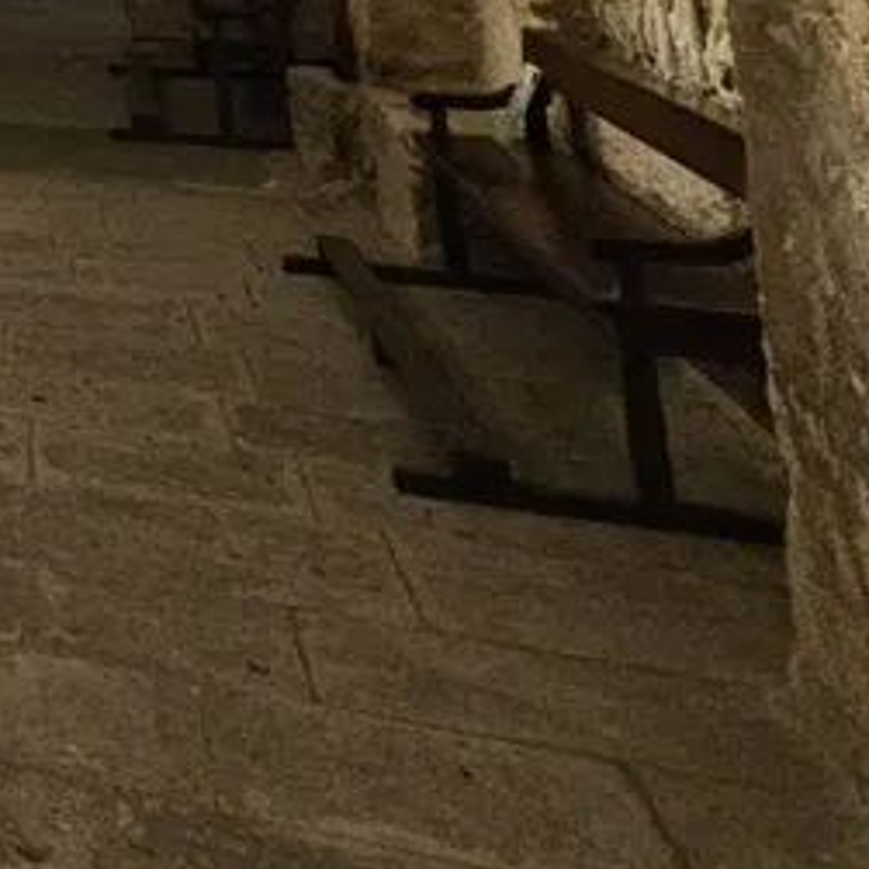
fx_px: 1562
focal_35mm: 55
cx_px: -1170
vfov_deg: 24.8
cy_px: -391
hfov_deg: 15.7
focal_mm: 2.2
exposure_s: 1/26
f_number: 2.2
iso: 640
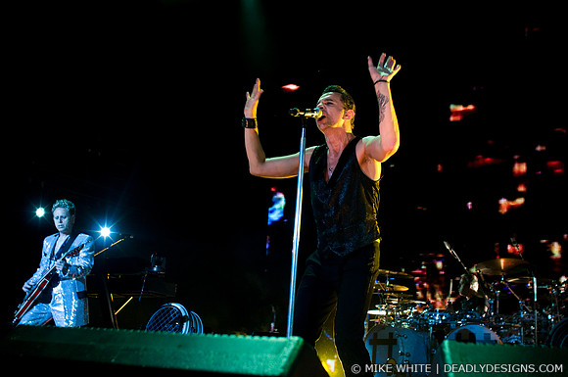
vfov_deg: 29.8
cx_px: 284
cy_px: 188
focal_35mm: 45
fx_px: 709
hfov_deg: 43.7
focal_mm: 30
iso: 800
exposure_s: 1/320
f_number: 4
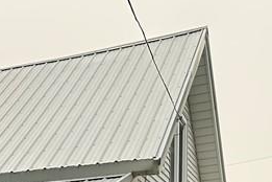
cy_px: 348
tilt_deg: -1.5
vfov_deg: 12.5
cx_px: -86
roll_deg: +0.9
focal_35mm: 98
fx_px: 740
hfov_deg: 19.2
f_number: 1.78
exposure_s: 1/1072
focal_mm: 6.86
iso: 80
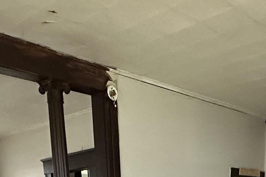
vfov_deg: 17.9
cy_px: 333
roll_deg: +2.9
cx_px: 157
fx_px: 429
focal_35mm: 58
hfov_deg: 34.4
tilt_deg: -16.1
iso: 640
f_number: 2.2
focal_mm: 2.22
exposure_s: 1/60
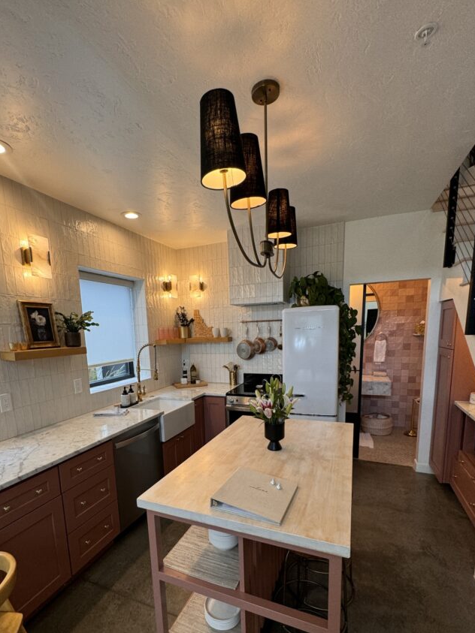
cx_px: 214
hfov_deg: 74.5
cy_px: 382
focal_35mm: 17
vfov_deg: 89.8
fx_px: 311
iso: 125
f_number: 2.2
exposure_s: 1/120
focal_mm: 2.22
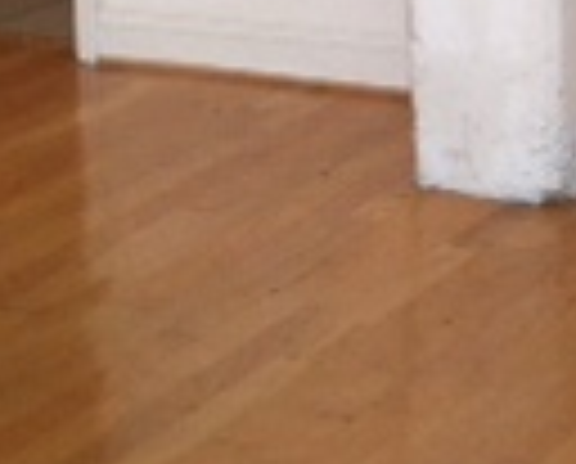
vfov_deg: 9.0
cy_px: -149
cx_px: 603
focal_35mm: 170
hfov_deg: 11.2
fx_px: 2905
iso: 100
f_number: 2.8
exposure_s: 1/17
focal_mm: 3.85
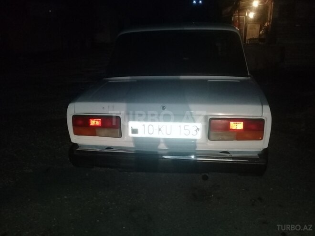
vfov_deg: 45.4
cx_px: 158
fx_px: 282
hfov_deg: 58.4
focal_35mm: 31
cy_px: 118
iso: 320
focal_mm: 3.3
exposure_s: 1/33
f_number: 2.2
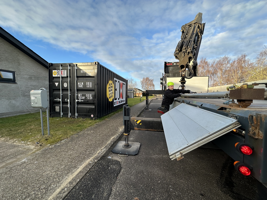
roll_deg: +1.2
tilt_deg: -3.0
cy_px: 100
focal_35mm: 14
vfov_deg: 85.7
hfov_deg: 102.1
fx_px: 108
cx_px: 134
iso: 40
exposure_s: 1/477
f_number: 2.2
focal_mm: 2.22
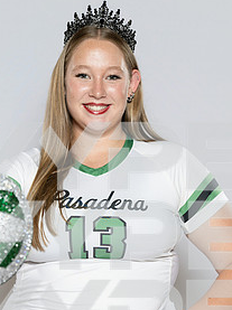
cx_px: 98
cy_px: 236
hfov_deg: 15.2
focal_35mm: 97
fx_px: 869
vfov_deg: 20.1
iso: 100
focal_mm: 62
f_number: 4
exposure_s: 1/100
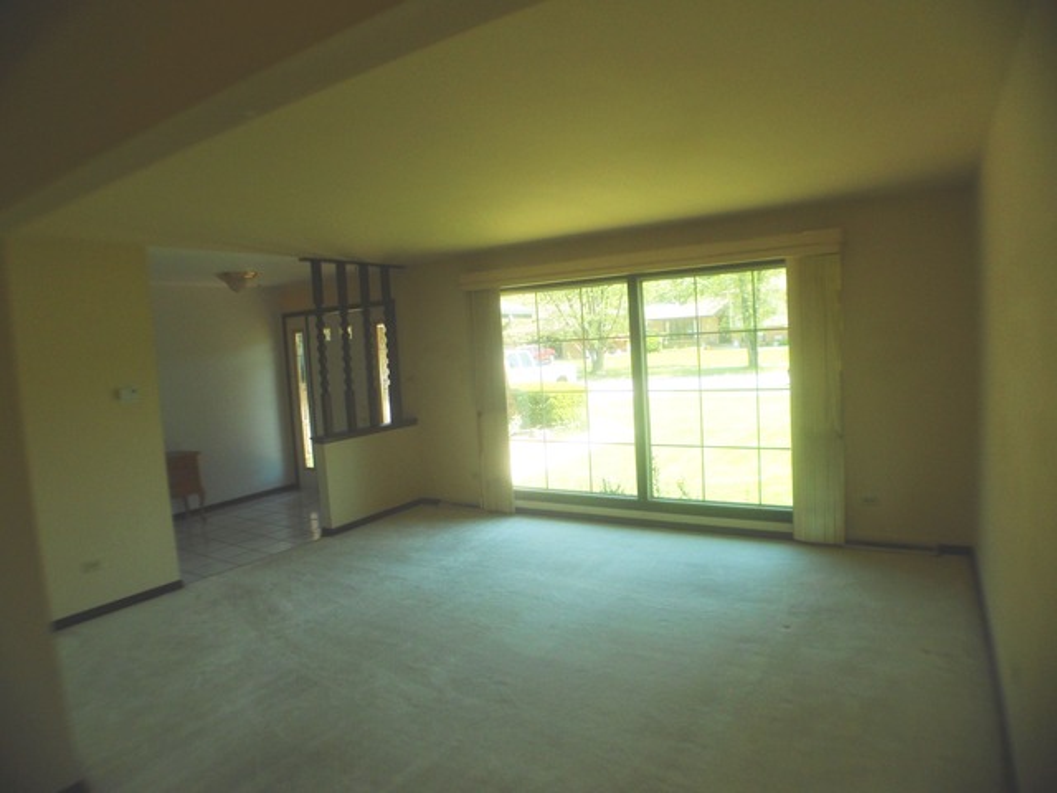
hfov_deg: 58.4
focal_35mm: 31
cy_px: 396
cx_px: 528
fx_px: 947
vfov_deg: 45.4
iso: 80
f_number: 3
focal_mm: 5.6
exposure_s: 1/125
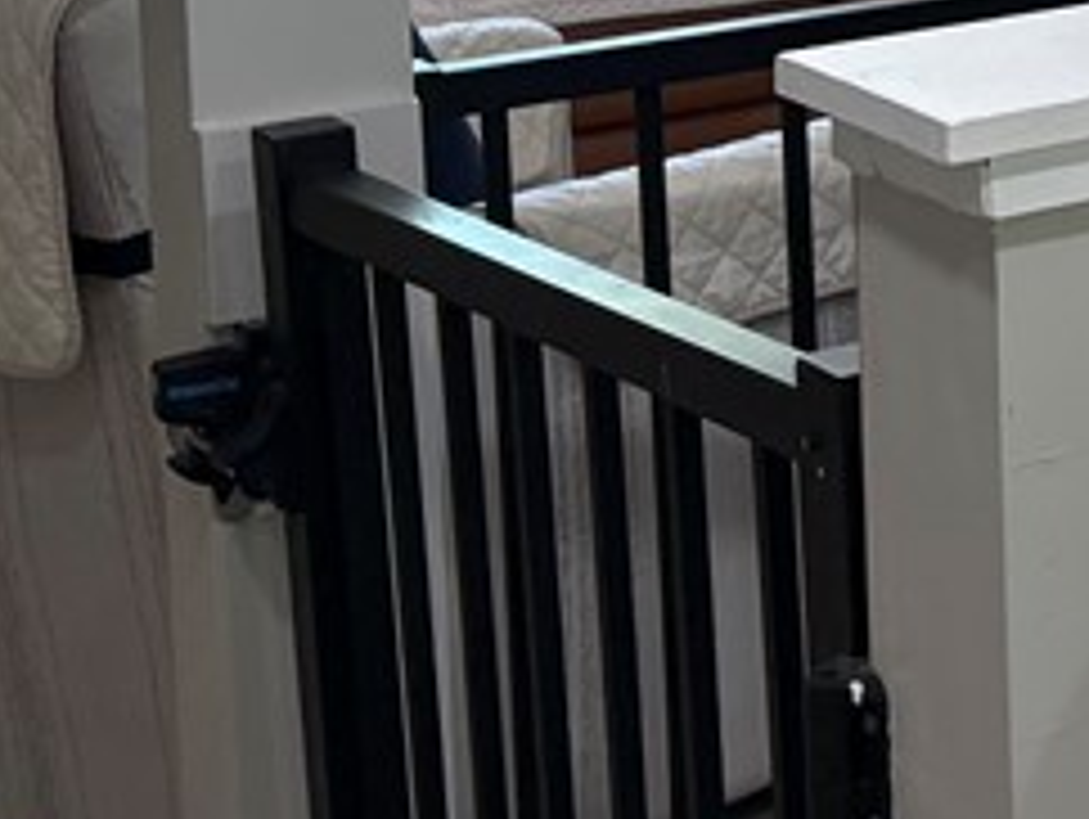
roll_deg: +0.8
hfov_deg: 15.3
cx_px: 1998
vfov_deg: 12.9
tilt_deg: -6.2
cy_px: -360
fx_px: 3464
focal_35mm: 110
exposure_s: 1/143
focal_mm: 5.96
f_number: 1.6
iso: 100
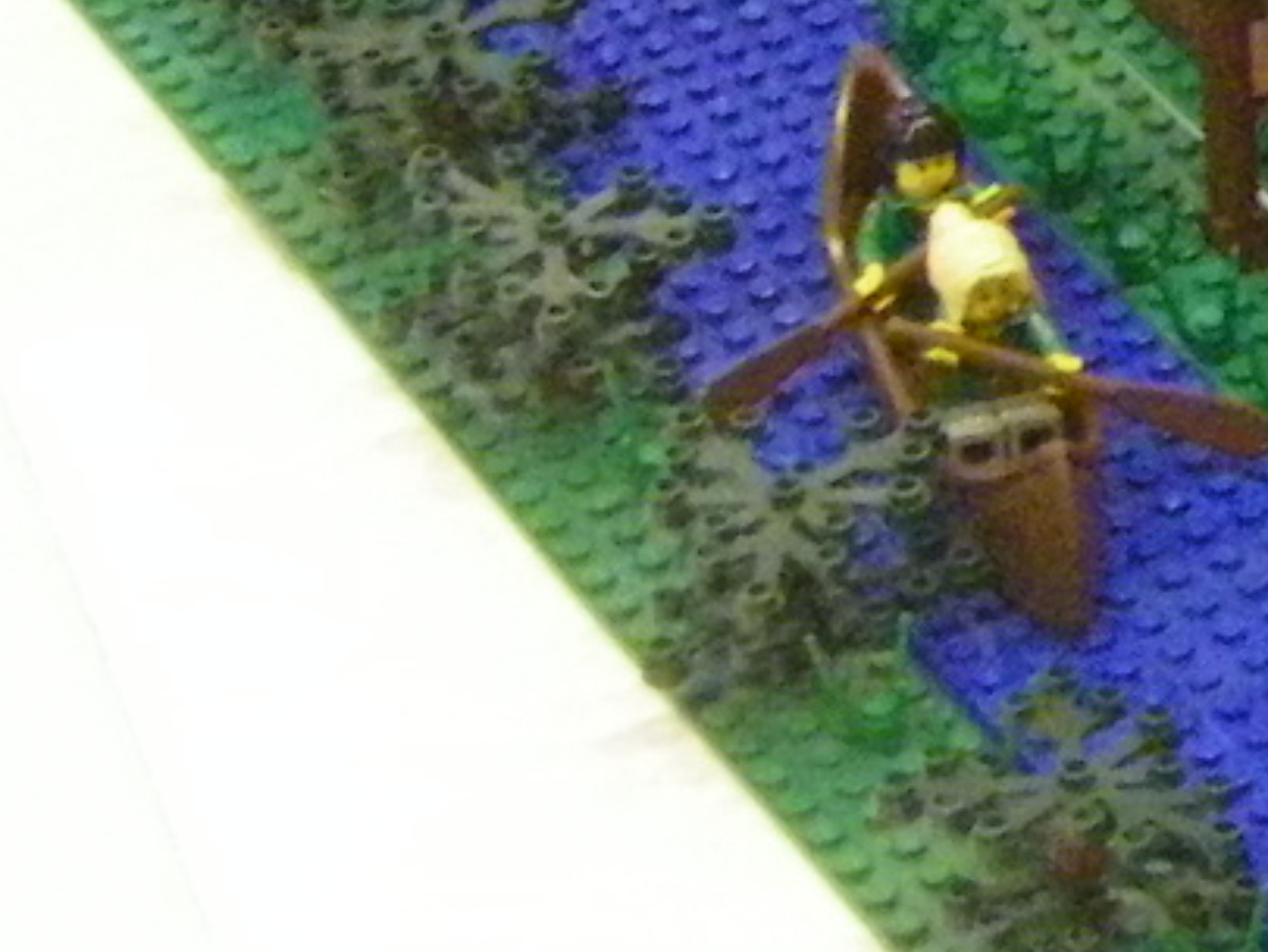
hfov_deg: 8.5
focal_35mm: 216
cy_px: -260
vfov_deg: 6.8
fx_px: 7915
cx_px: 2777
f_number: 3.5
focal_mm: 6.3
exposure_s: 1/25
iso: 800
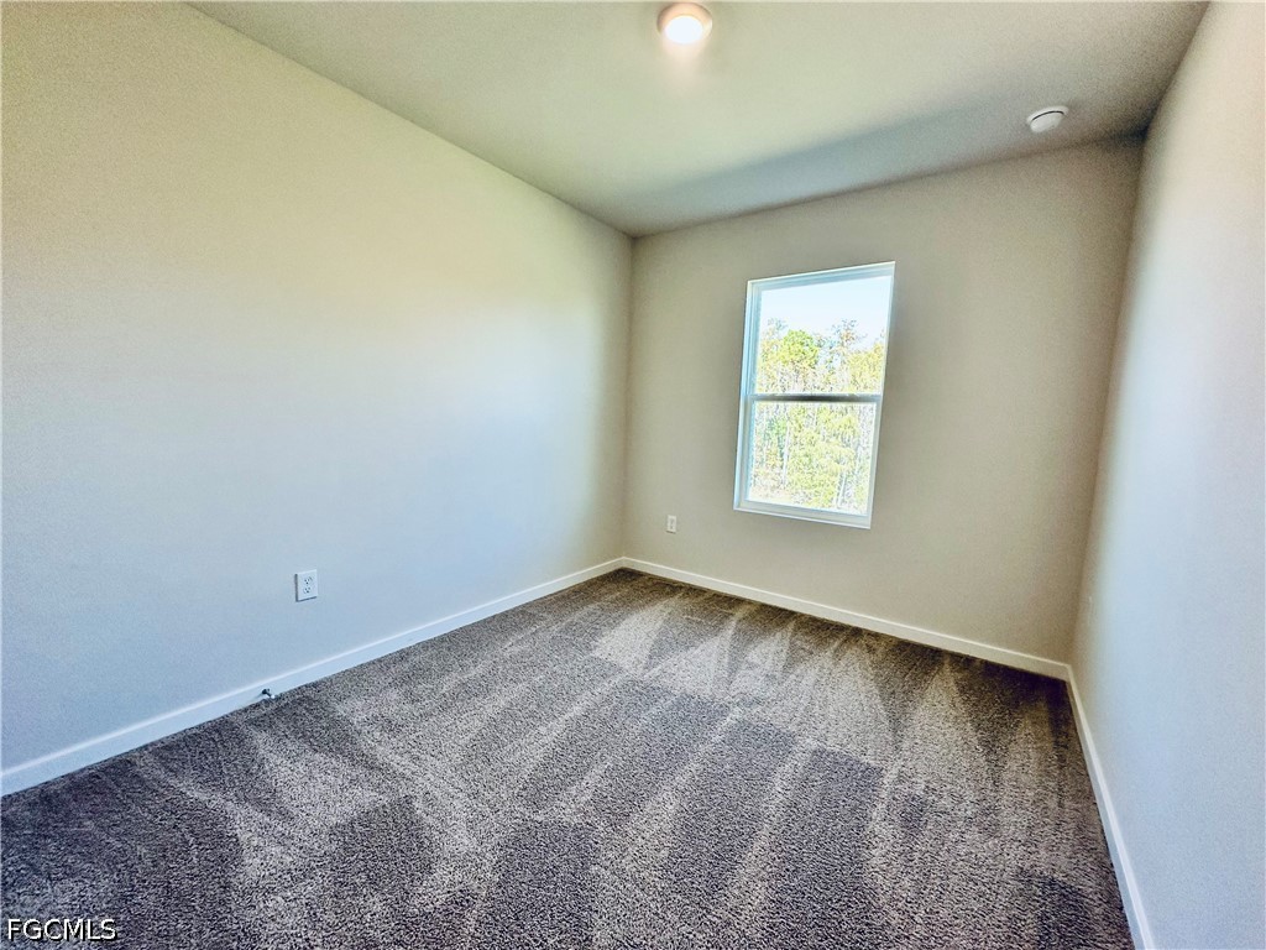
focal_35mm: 14
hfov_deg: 102.1
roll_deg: -2.0
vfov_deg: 85.7
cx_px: 633
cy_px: 475
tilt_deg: -6.9
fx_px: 512
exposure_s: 1/120
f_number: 2.2
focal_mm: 2.22
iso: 125
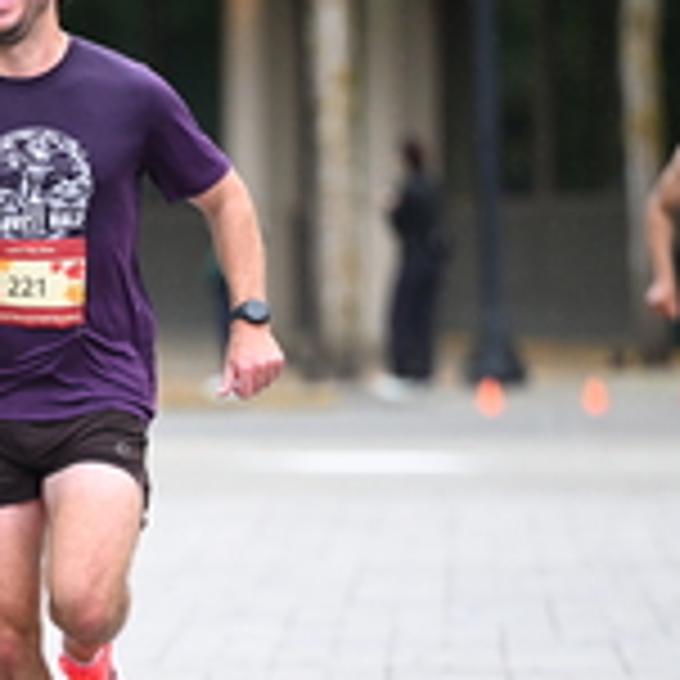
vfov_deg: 3.2
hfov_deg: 3.2
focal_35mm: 541
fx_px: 12024
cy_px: 572
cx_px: -34
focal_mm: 175
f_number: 2.8
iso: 1250
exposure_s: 1/1600
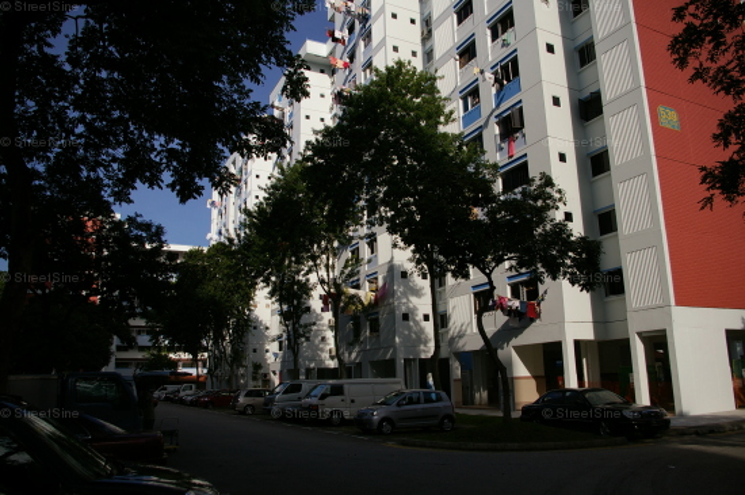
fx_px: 558
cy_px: 248
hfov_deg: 67.5
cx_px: 372
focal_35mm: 27
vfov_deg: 47.8
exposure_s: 1/1500
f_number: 6.7
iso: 200
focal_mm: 18
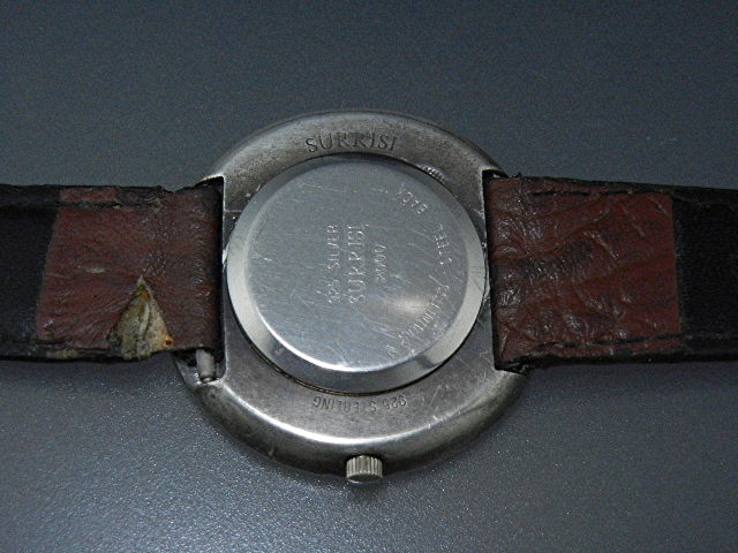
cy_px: 276
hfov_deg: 22.0
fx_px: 1897
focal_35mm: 89
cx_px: 369
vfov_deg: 16.6
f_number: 8.8
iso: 800
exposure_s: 1/30
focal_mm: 16
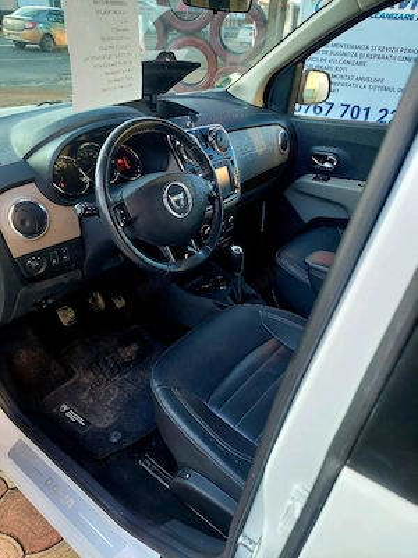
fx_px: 403
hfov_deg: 54.9
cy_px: 279
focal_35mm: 25
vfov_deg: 69.4
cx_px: 209
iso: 64
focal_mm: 5.23
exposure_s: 1/50
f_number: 1.8
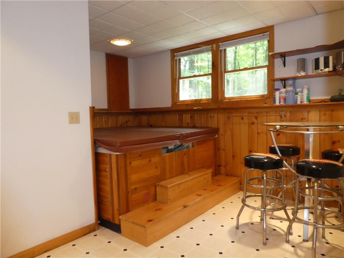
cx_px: 172
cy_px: 129
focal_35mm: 24
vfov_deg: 56.8
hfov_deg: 71.6
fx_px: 239
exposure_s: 1/60
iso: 640
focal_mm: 4.3
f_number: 3.3
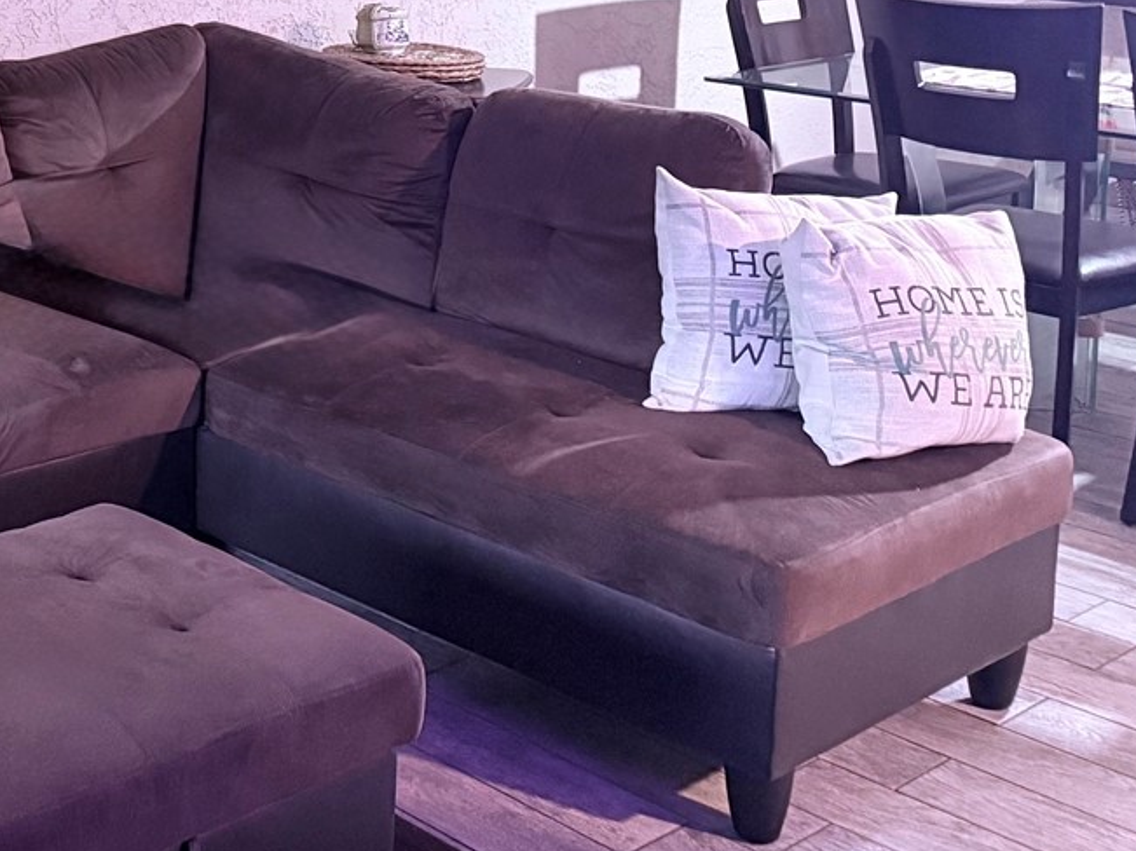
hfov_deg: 29.4
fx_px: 1936
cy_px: -19
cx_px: -126
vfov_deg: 23.7
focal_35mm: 59
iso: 800
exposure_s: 1/30
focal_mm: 6.76
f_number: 1.78
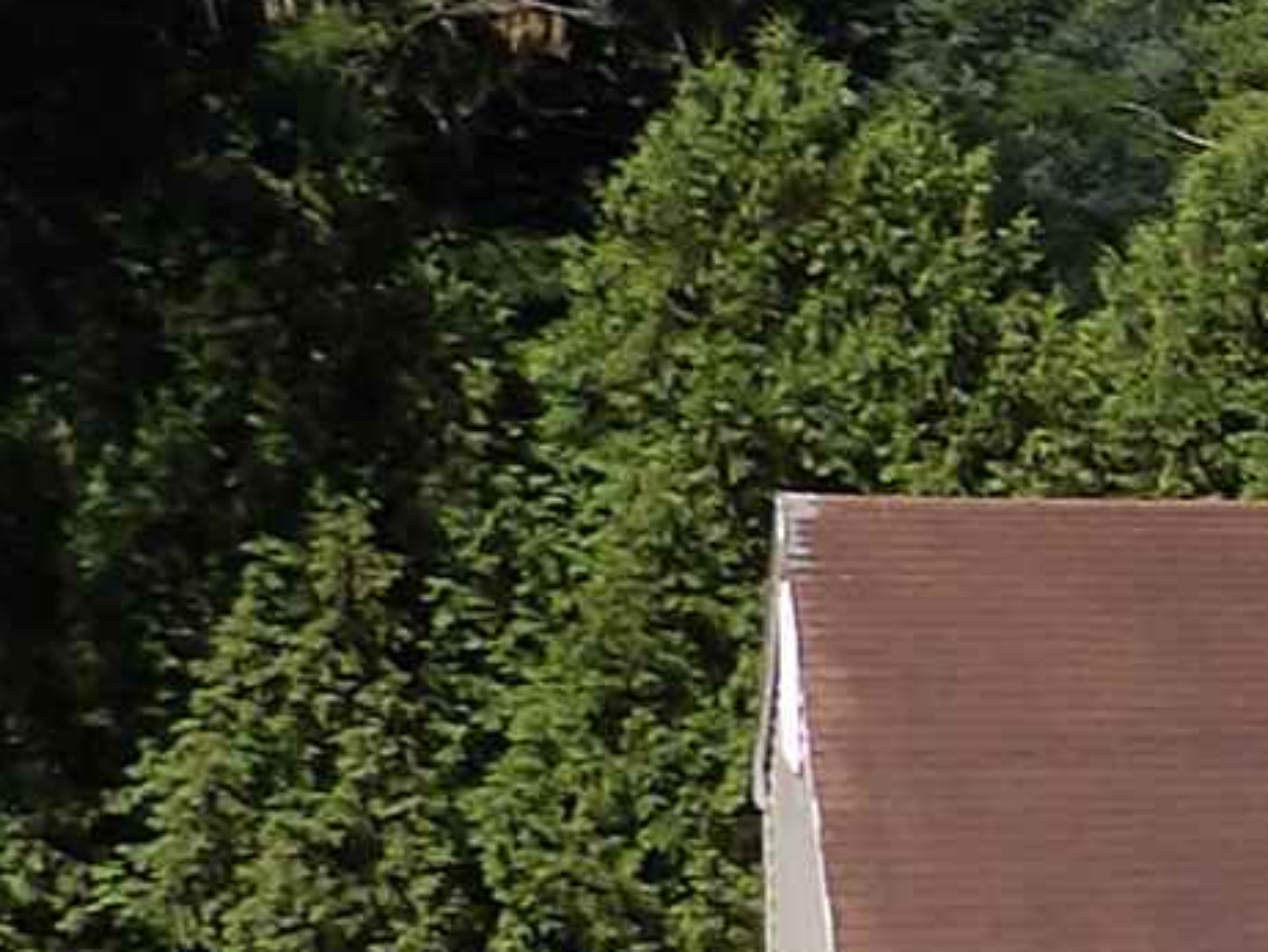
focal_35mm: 160
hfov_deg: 10.4
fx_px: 5862
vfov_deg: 9.2
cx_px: 3202
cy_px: 993
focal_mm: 4.3
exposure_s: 1/489
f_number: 4.6
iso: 100
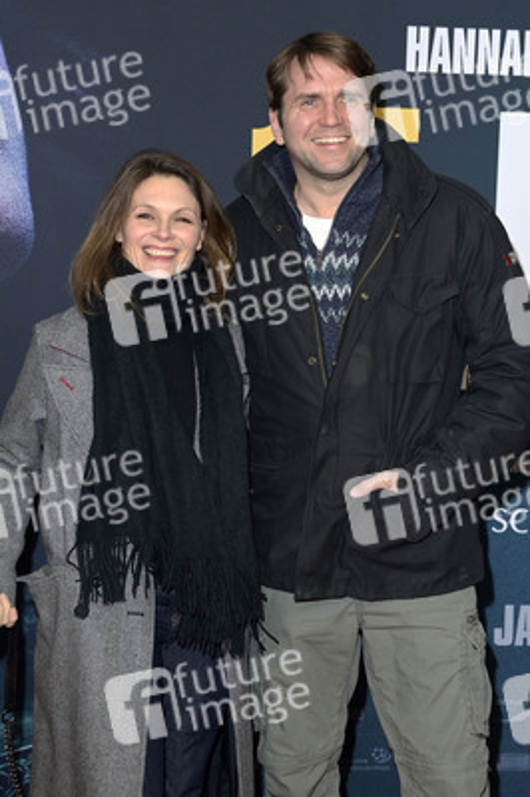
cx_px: 265
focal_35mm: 62
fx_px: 1371
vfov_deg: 32.4
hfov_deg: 21.9
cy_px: 398
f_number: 5.6
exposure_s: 1/250
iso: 640
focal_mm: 62
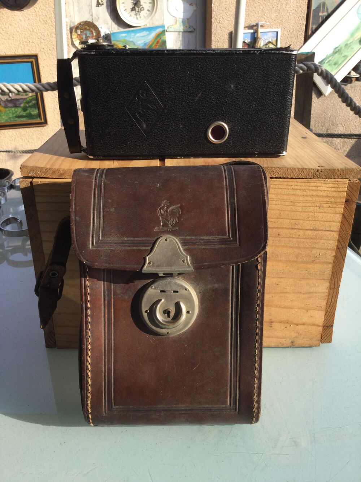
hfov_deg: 45.4
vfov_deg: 58.3
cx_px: 180
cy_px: 241
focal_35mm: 31
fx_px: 431
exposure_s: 1/392
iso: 25
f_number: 2.4
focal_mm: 3.3
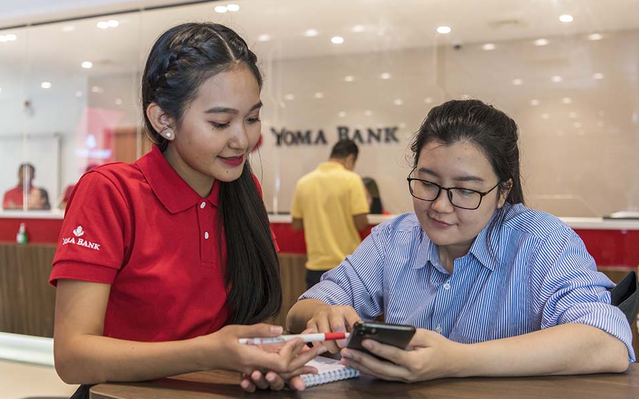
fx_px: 610
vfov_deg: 36.3
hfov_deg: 55.3
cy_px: 204
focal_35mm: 35
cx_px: 321
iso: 1000
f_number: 2.8
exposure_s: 1/200
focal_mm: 34
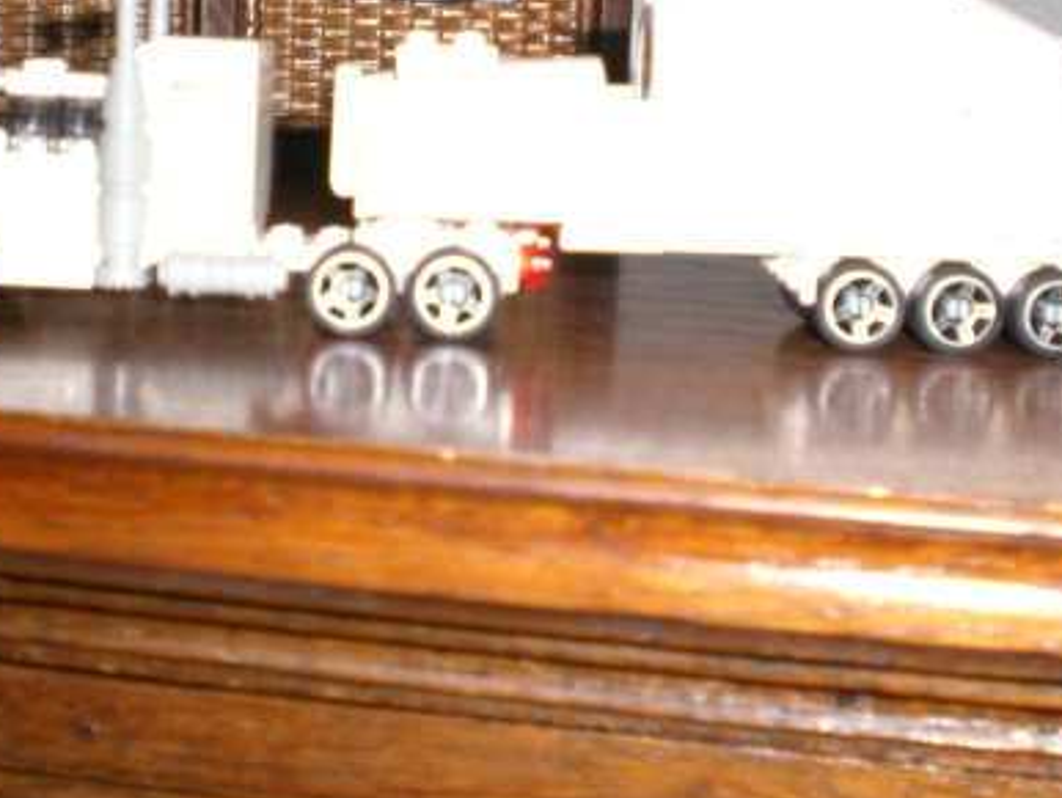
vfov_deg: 23.1
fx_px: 1934
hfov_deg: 30.7
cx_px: 531
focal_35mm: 63
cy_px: 212
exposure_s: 1/60
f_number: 3.1
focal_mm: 6.3
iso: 200
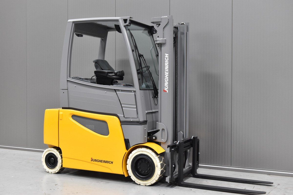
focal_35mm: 46
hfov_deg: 42.3
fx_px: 378
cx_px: 146
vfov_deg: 28.9
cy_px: 98
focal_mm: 31
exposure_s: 1/30
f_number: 6.3
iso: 1600
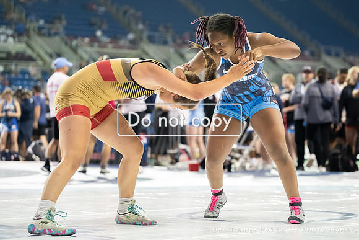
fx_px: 1096
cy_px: 114
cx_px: 214
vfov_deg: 12.5
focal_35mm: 110
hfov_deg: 18.6
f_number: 2.8
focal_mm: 92
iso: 5000
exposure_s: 1/800
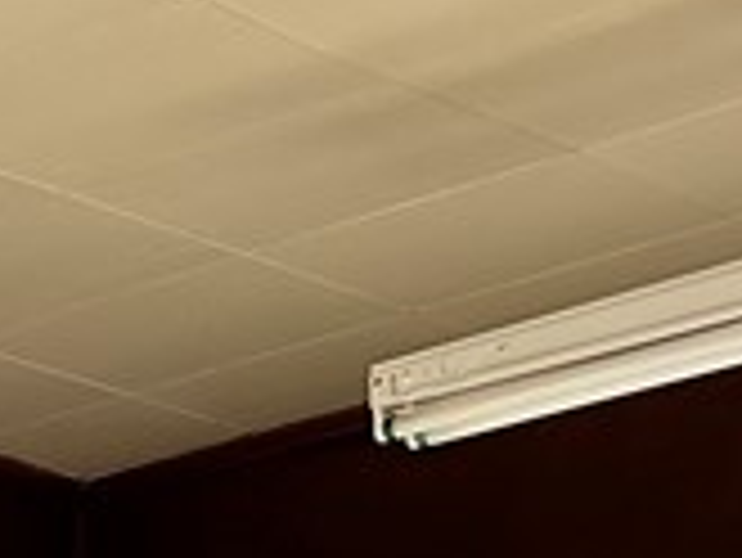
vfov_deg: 8.5
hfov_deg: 10.4
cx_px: -1331
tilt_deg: -3.3
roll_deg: +1.9
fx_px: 3196
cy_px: 1593
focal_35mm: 149
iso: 80
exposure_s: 1/529
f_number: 1.78
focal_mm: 6.86
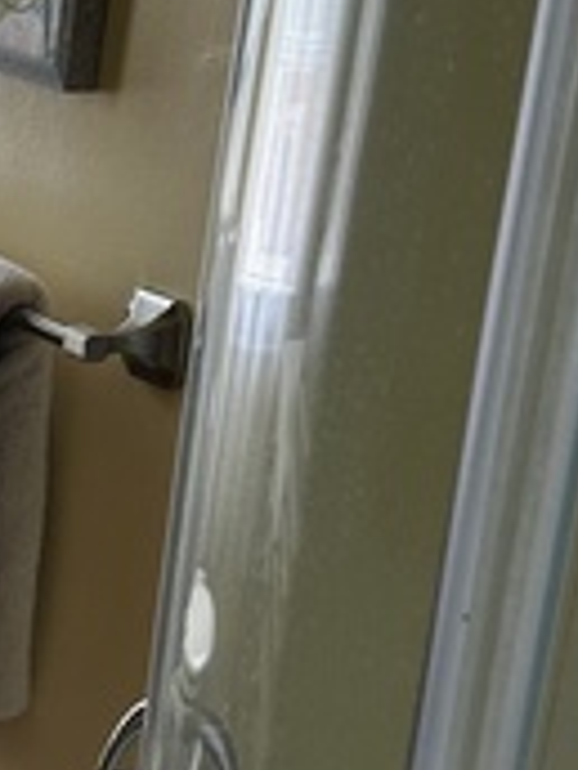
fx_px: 2070
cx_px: -287
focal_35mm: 93
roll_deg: -5.2
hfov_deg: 14.8
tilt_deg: -12.5
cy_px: 311
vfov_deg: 21.1
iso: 80
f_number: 1.78
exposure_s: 1/121
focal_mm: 6.86
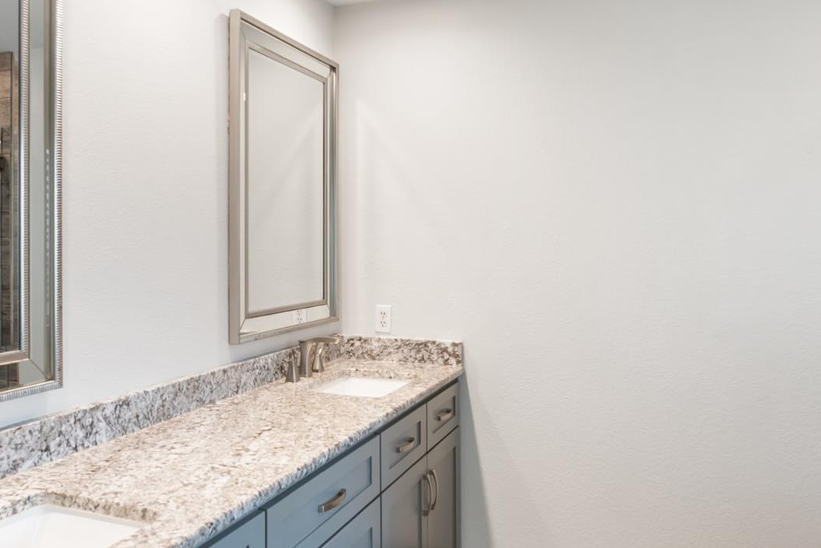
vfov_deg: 42.3
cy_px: 256
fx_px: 707
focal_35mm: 31
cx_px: 318
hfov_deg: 59.6
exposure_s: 1.3
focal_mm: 16
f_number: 8
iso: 400
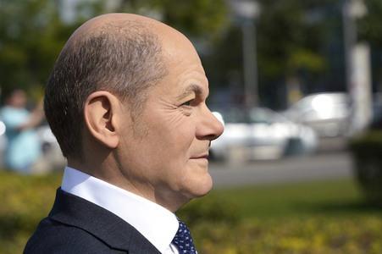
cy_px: 127
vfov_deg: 9.8
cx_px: 191
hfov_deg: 14.7
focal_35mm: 140
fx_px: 1484
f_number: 7.1
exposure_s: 1/500
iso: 100
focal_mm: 140
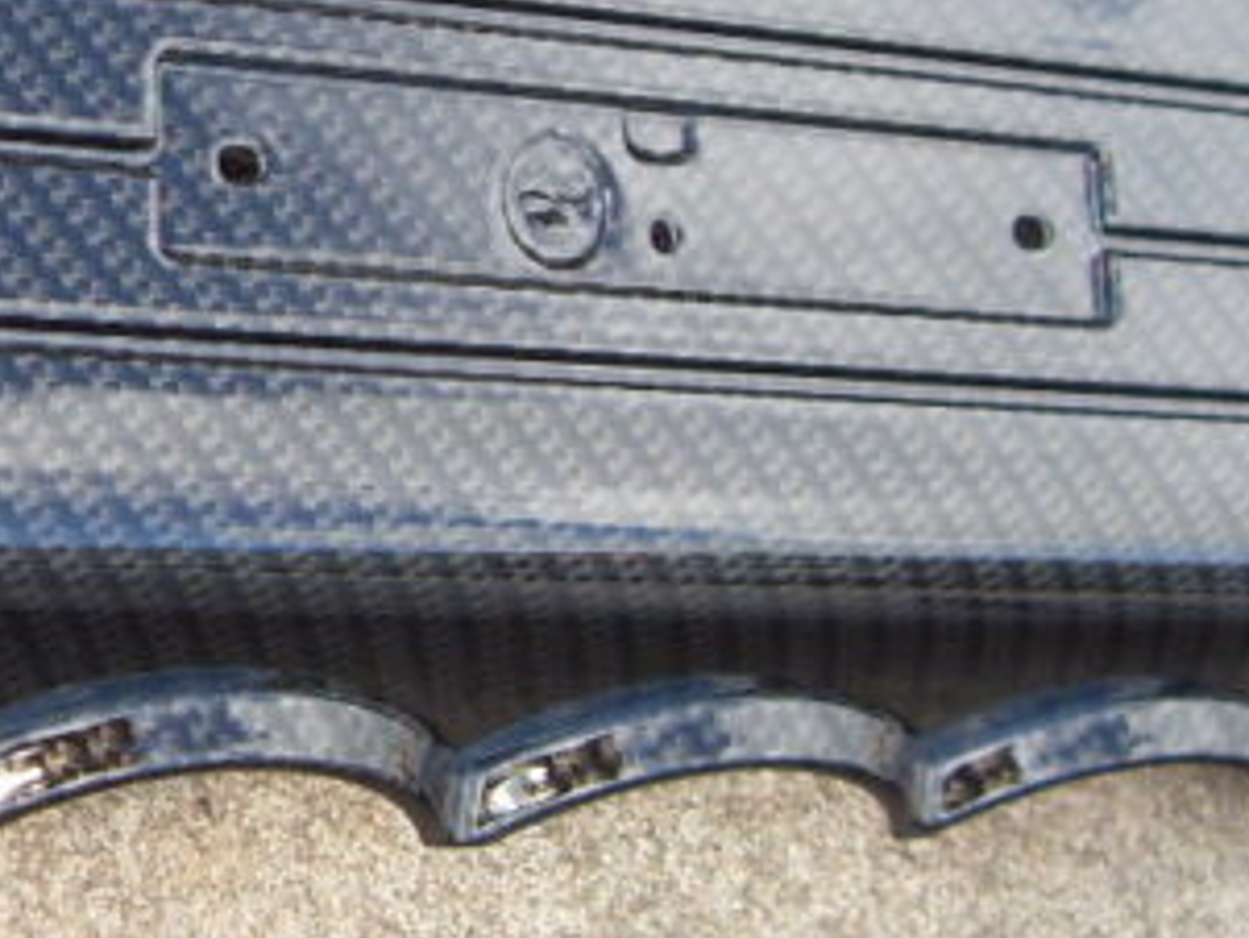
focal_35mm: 93
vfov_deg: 15.7
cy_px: 66
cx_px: 183
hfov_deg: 20.7
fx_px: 3357
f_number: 2.8
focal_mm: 6.3
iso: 80
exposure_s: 1/250
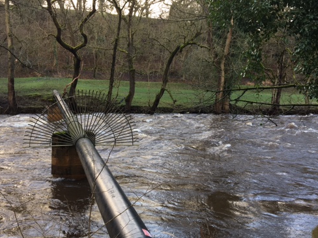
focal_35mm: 38
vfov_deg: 37.7
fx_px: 349
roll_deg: -1.9
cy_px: 104
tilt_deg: -4.3
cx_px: 150
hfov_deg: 49.0
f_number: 2.2
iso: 32
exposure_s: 1/100
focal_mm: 4.15
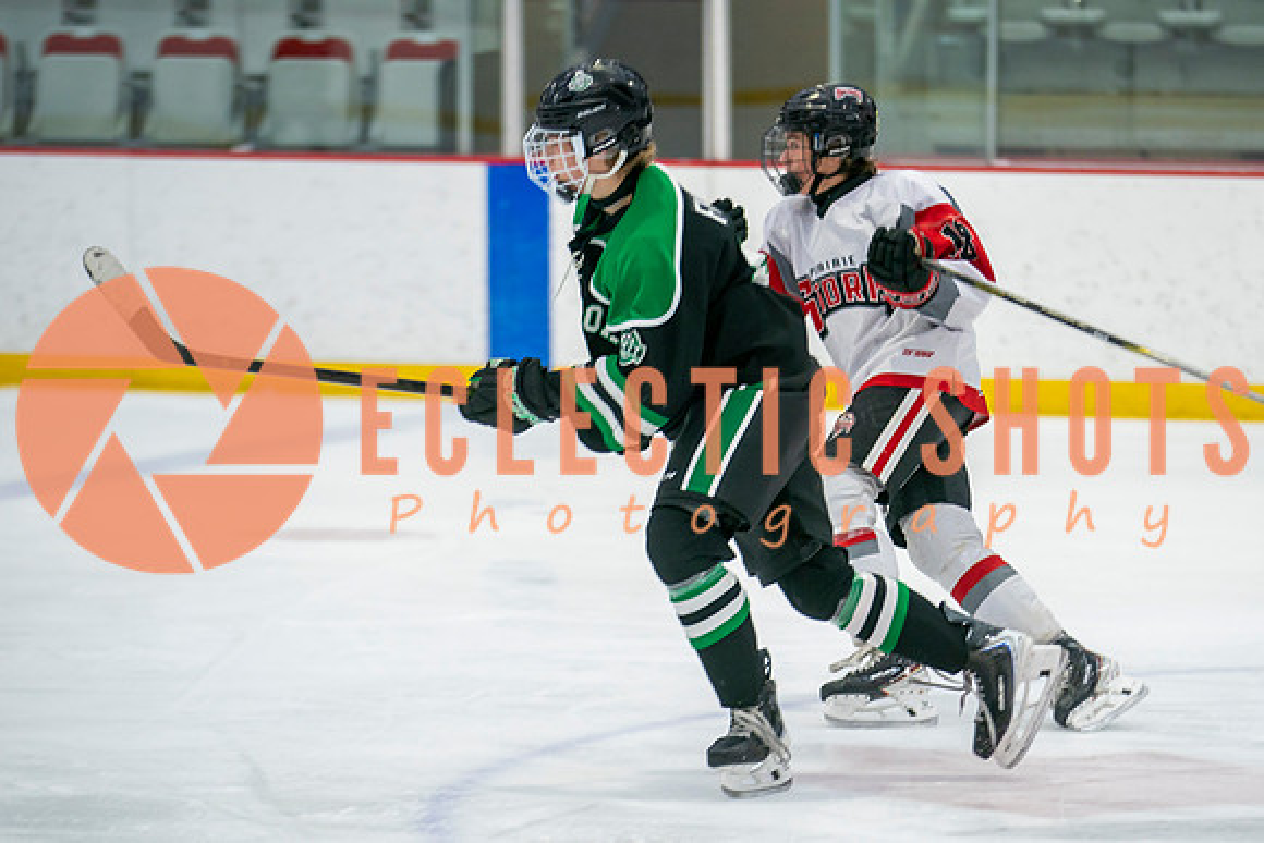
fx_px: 7070
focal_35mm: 201
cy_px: 563
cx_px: 800
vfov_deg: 6.8
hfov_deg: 10.2
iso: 800
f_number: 2.8
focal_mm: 145
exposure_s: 1/640
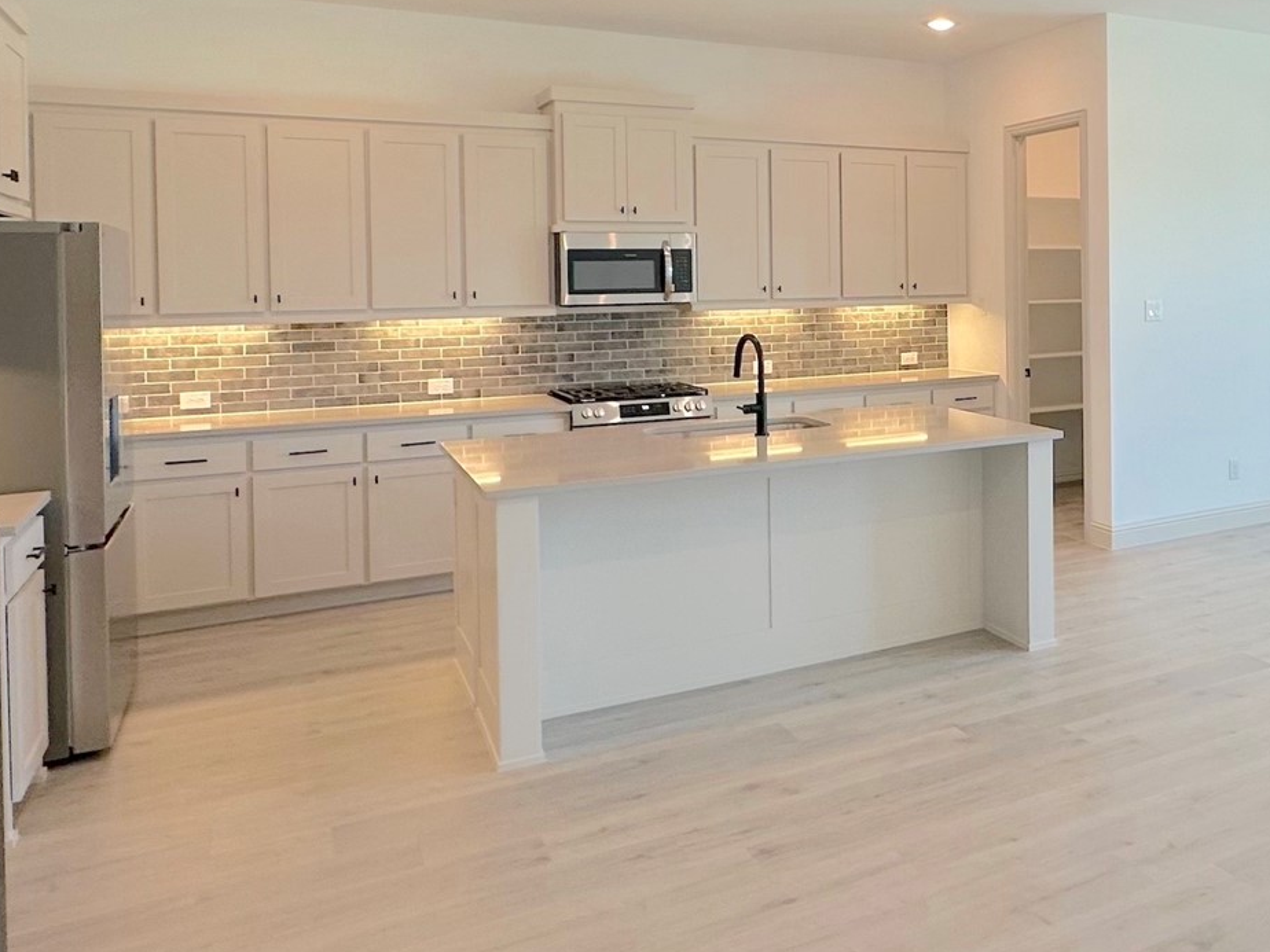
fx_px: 1137
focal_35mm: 31
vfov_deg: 44.5
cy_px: 286
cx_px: 971
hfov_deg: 55.2
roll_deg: -0.3
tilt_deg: +1.0
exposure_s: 1/120
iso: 100
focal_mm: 2.22
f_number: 2.2
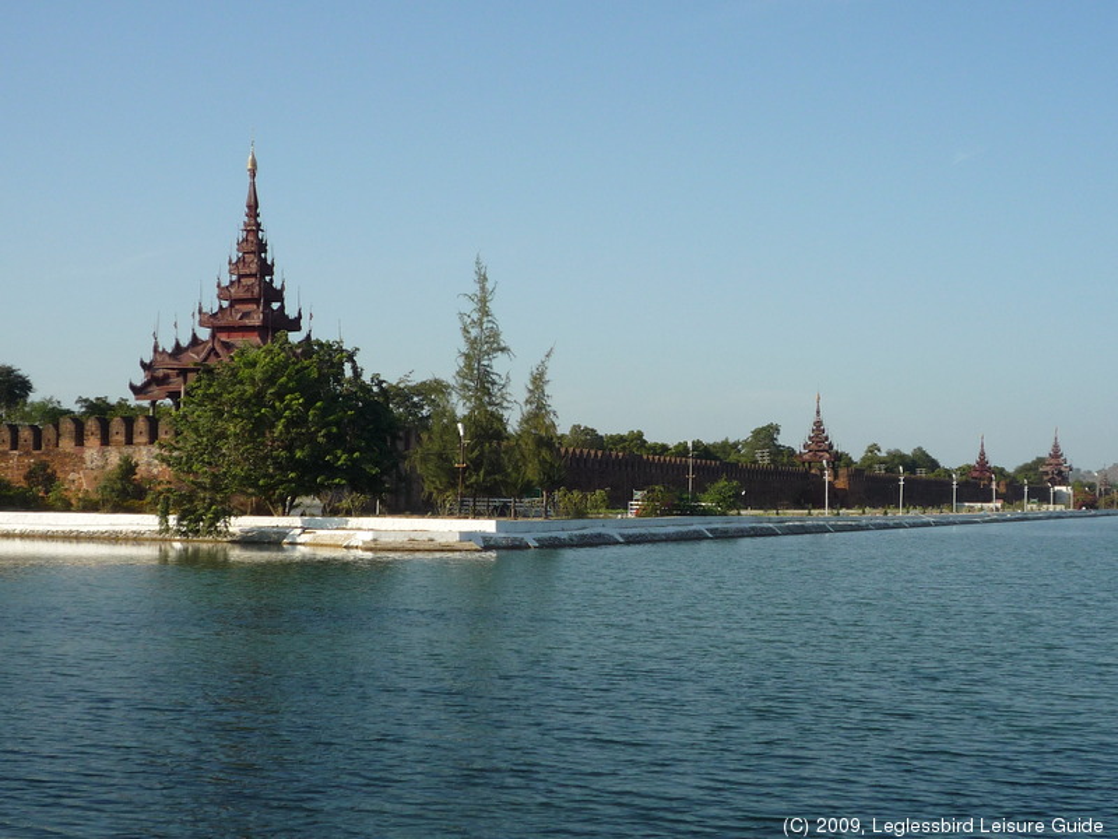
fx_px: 1776
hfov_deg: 34.9
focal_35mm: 55
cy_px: 420
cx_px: 559
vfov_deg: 26.6
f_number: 4.5
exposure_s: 1/640
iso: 100
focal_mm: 6.8
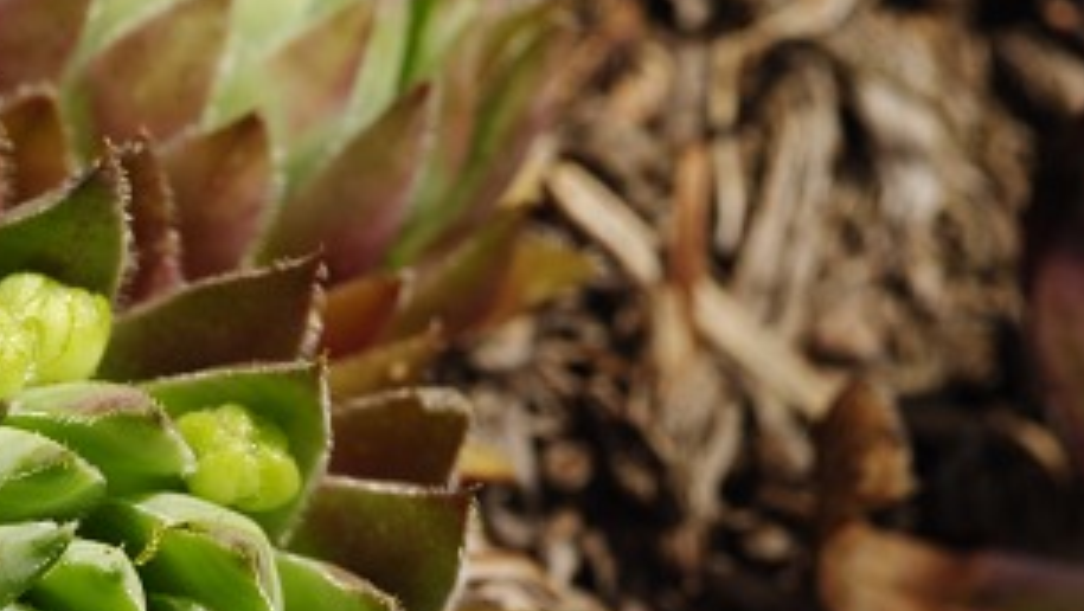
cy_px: 480
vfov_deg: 3.5
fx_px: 10077
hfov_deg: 6.2
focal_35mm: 350
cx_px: 515
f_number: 10
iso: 100
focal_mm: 85
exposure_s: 1/125
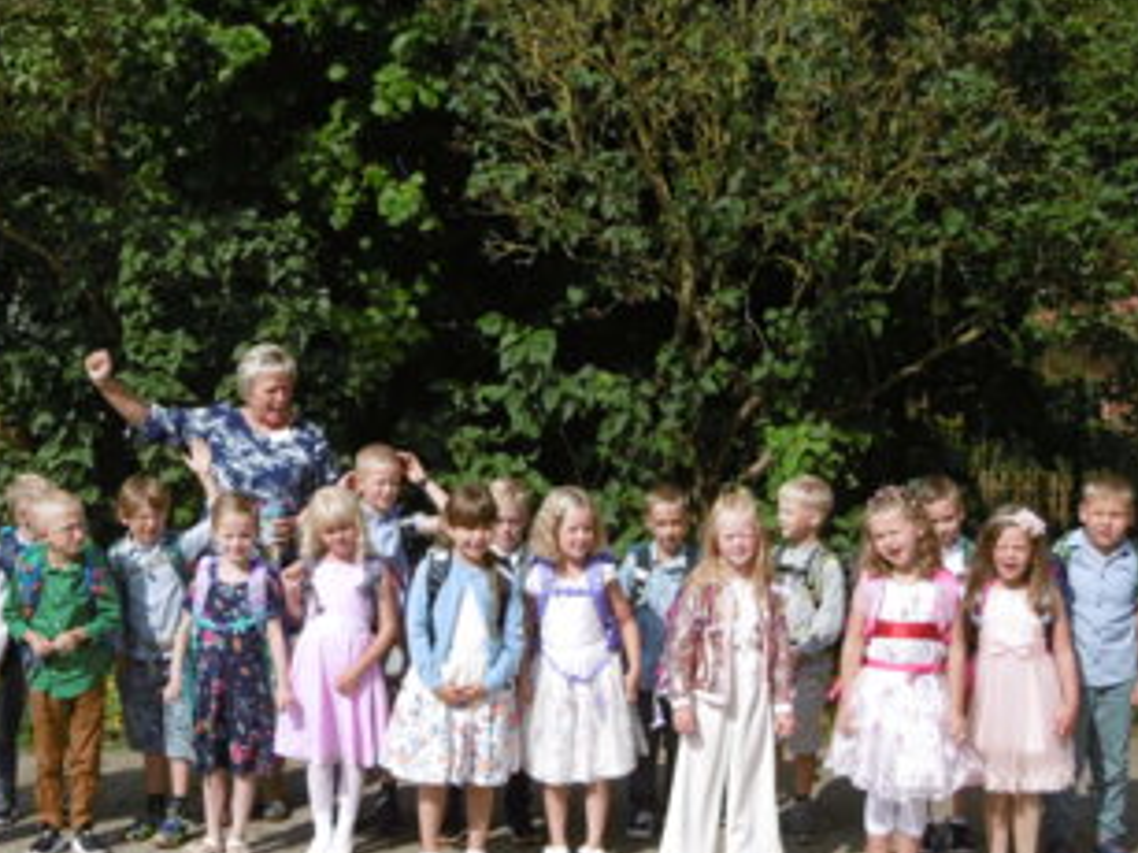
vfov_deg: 26.1
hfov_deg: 34.3
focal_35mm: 56
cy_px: 460
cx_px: 508
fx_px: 1840
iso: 100
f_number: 3.8
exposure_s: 1/800
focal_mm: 7.7
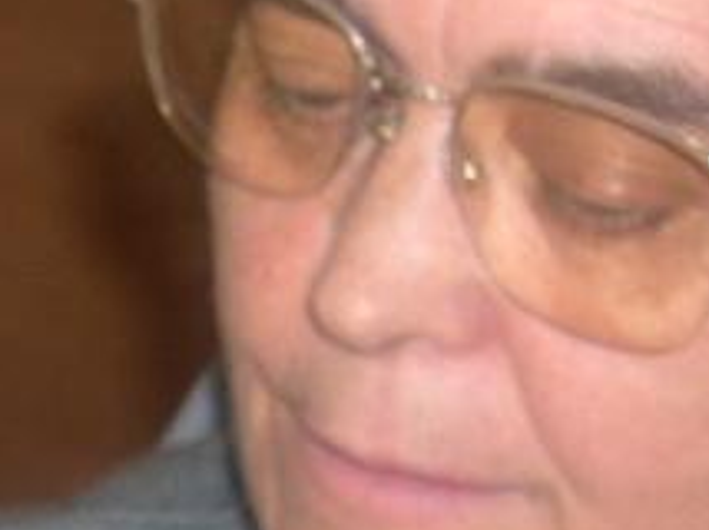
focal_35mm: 182
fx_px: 3724
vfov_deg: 8.0
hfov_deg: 10.3
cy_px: 762
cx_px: -510
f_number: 2.8
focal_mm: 8
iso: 100
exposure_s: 1/60
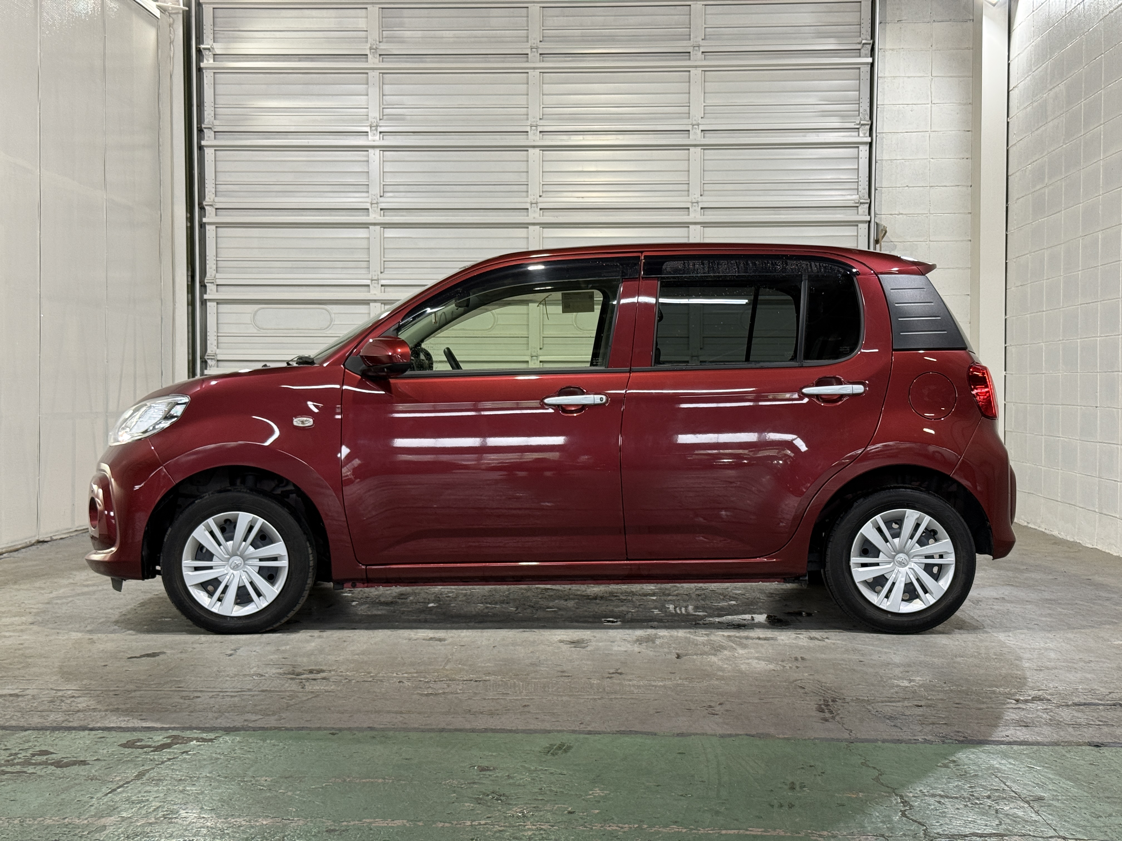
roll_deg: -0.1
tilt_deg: -1.0
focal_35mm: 48
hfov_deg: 39.7
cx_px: 561
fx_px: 1556
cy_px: 420
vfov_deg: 30.3
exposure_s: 1/60
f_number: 1.78
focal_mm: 6.76
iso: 100
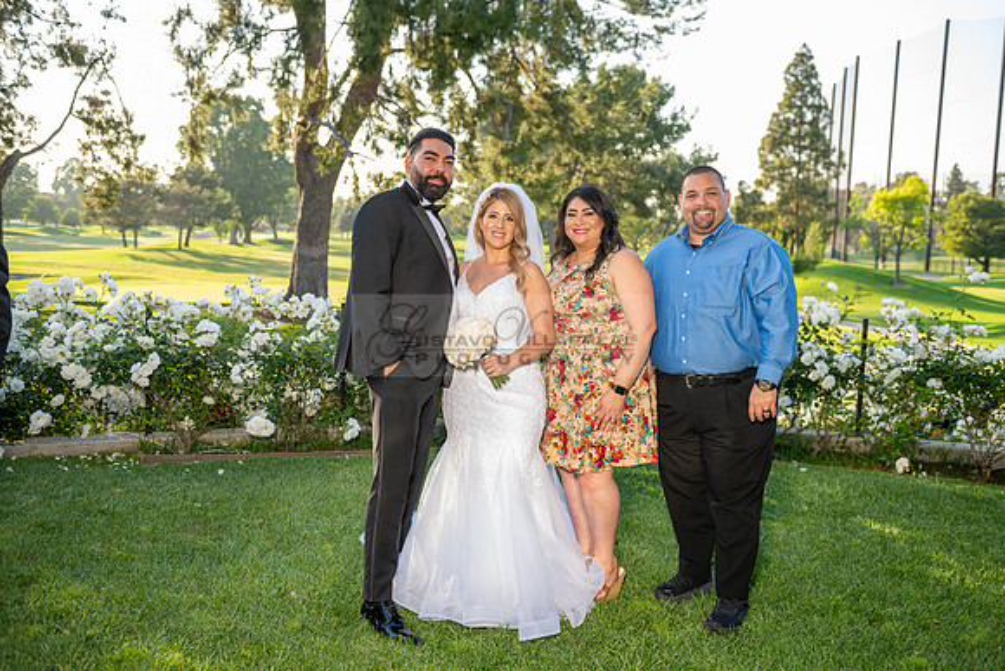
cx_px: 502
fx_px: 977
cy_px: 336
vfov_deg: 37.9
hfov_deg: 54.4
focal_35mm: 35
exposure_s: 1/250
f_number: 3.5
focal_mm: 35
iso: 200
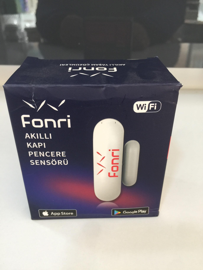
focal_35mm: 29
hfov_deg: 48.2
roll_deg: +0.4
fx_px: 227
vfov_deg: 61.7
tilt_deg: -28.9
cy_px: 135
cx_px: 102
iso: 50
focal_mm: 4.15
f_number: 2.2
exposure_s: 1/33
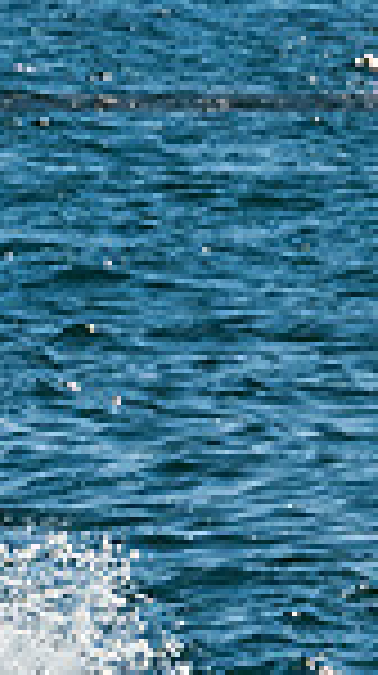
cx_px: -375
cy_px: 90
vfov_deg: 2.2
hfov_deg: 1.2
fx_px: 17396
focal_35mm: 973
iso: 400
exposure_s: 1/500
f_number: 10
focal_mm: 125
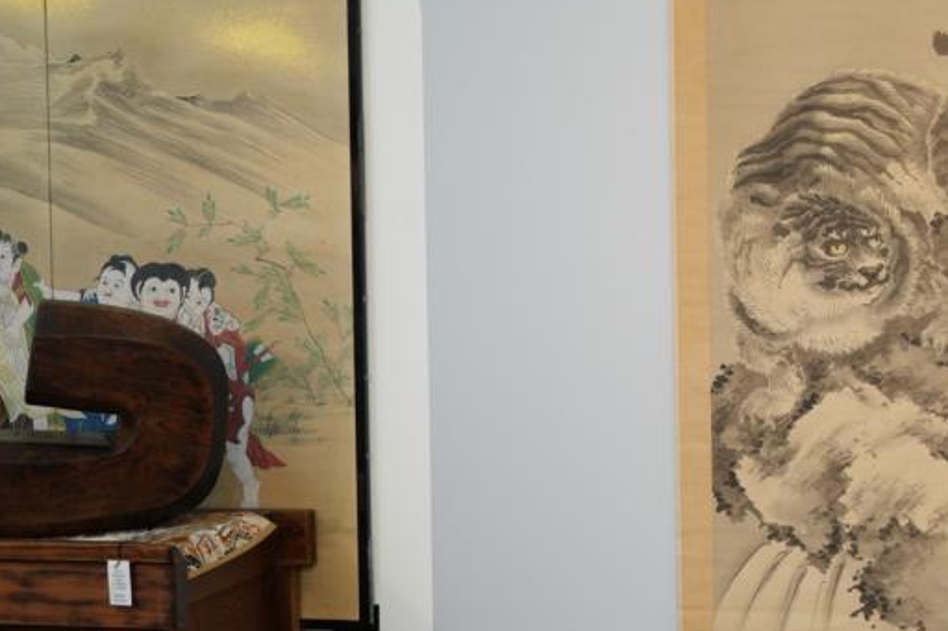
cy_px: 232
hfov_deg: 27.0
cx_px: 878
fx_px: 1895
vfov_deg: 18.9
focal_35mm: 72
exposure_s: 1/40
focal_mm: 34
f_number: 4
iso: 320
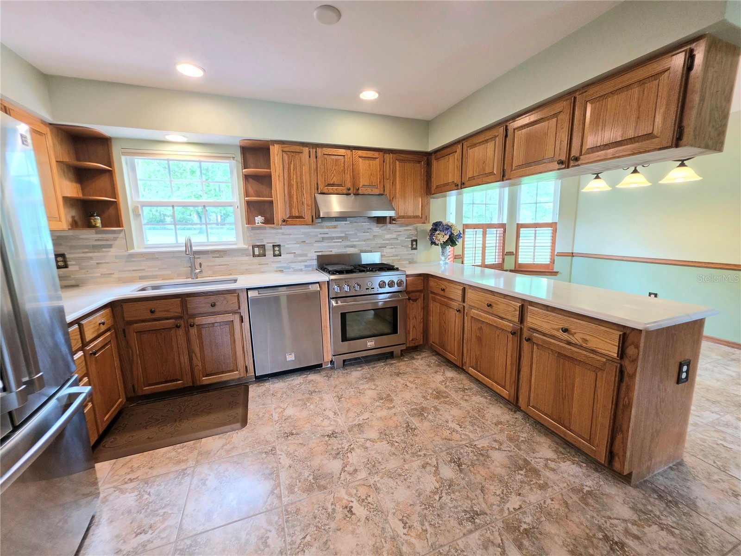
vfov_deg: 89.9
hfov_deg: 106.2
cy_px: 278
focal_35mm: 13
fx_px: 278
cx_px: 370
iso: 250
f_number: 1.9
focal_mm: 2.2
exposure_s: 1/60.2
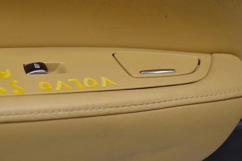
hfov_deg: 30.6
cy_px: 56
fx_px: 436
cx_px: 68
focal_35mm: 65
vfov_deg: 20.8
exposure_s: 1/40
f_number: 4.2
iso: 400
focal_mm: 30
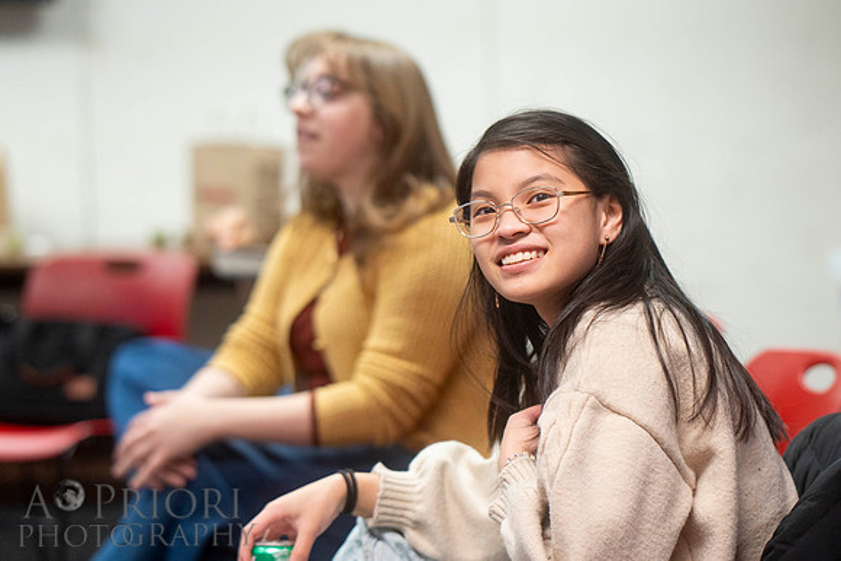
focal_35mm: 102
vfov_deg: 13.4
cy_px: 245
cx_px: 489
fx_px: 2383
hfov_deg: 20.0
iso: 2000
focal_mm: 85
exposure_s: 1/160
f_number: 2.5
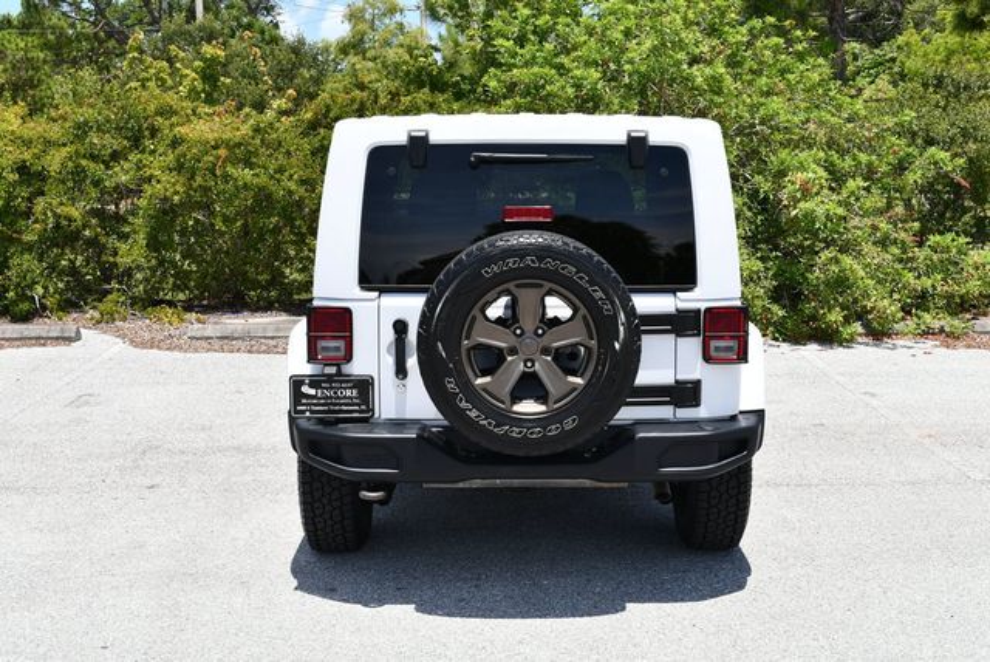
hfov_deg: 41.1
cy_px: 331
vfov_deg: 28.1
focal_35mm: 48
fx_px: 1321
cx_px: 495
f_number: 8
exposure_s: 1/250
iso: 125
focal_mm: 24
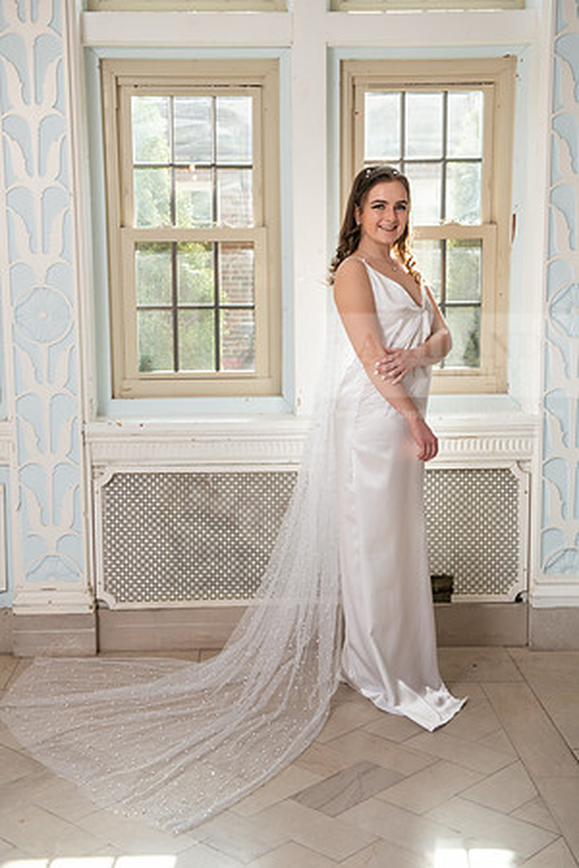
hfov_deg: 27.0
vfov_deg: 39.6
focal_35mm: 50
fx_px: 1206
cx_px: 290
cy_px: 434
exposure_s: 1/160
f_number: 5
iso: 320
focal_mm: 50
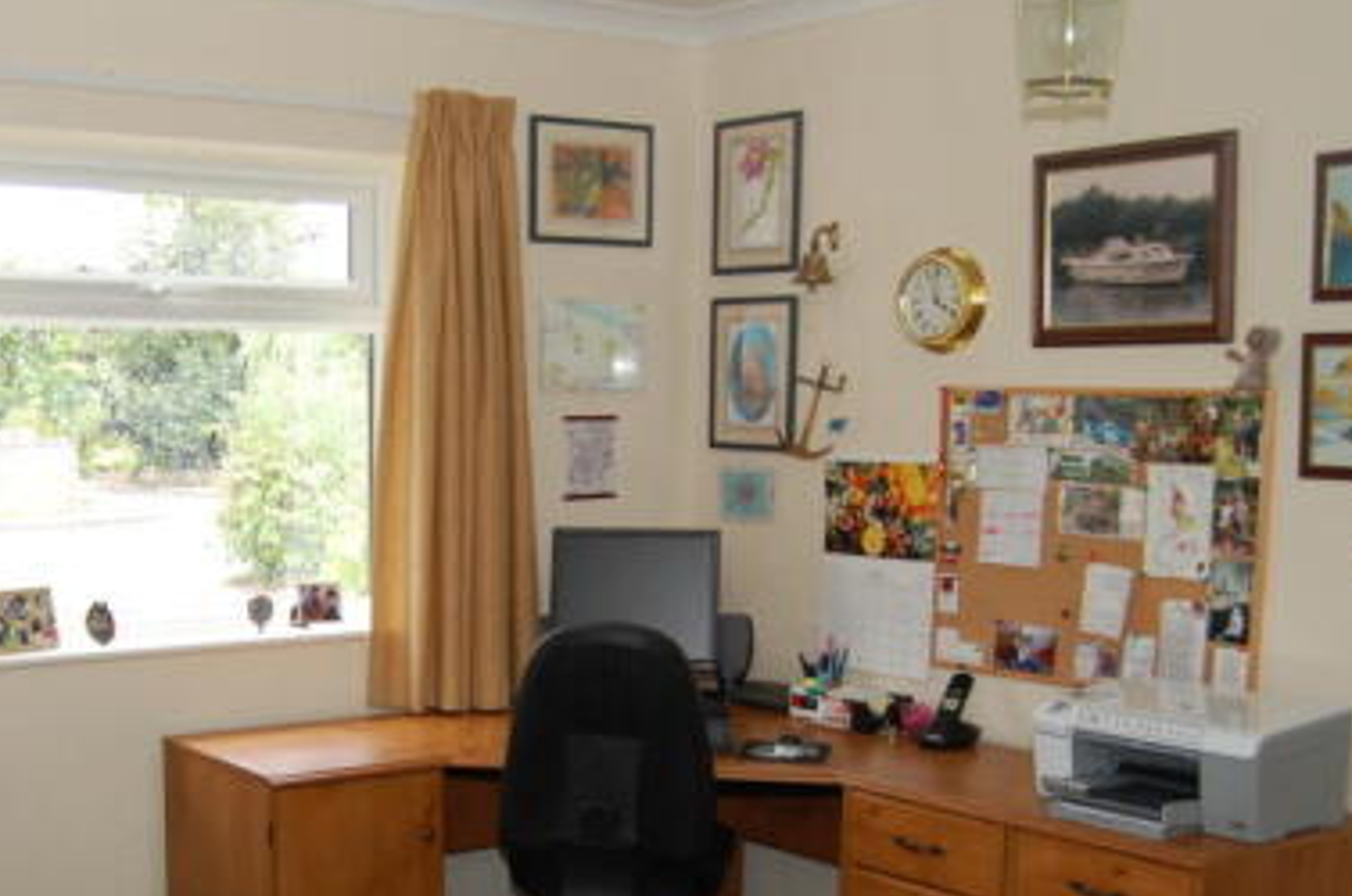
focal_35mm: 47
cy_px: 656
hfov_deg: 41.2
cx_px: 402
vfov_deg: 28.2
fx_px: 1762
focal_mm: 18
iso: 400
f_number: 4
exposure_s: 1/60
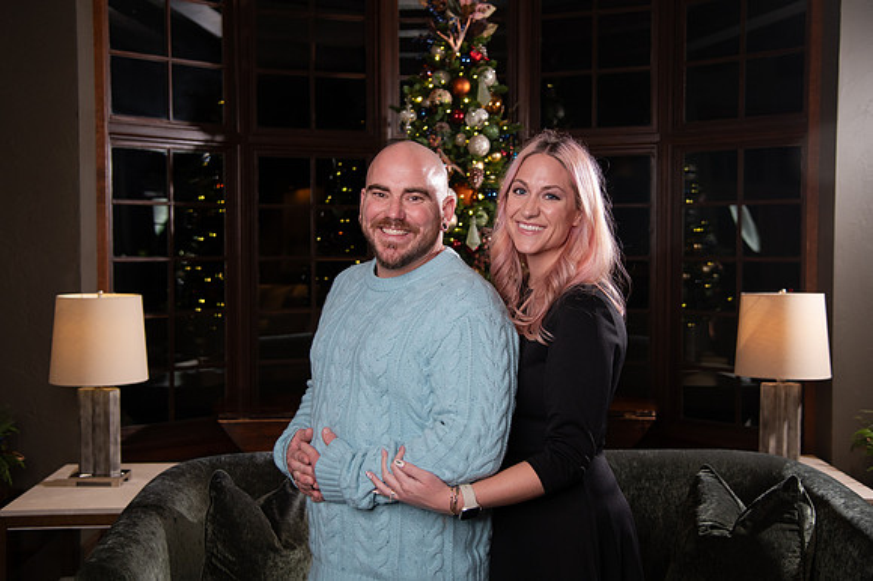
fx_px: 989
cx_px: 436
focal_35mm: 41
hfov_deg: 47.6
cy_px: 269
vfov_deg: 32.7
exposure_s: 1/250
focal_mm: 38
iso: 1600
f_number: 4
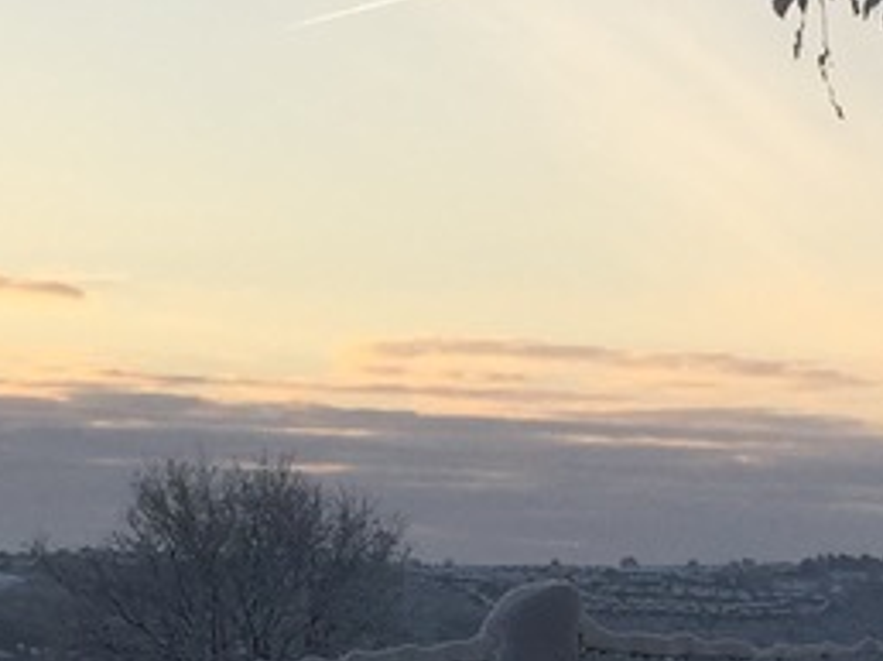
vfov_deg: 10.3
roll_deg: -4.1
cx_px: 852
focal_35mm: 144
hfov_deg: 13.6
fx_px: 3670
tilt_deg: +1.7
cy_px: 510
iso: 32
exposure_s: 1/1464
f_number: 2.2
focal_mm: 4.15
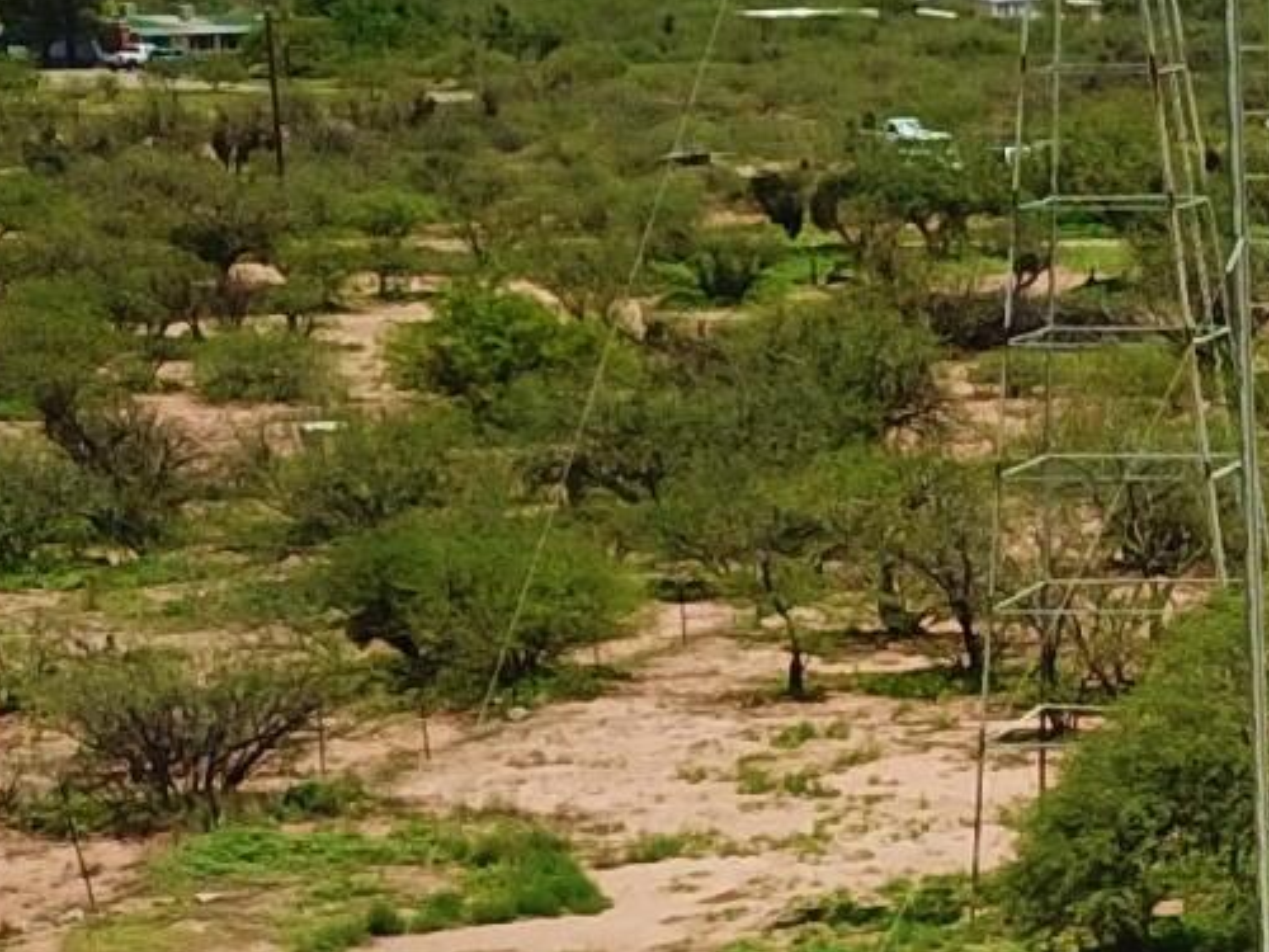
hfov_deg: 11.6
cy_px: 1252
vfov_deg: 9.3
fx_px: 5719
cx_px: 2391
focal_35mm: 156
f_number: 2.2
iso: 100
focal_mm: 4.73
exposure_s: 1/1901
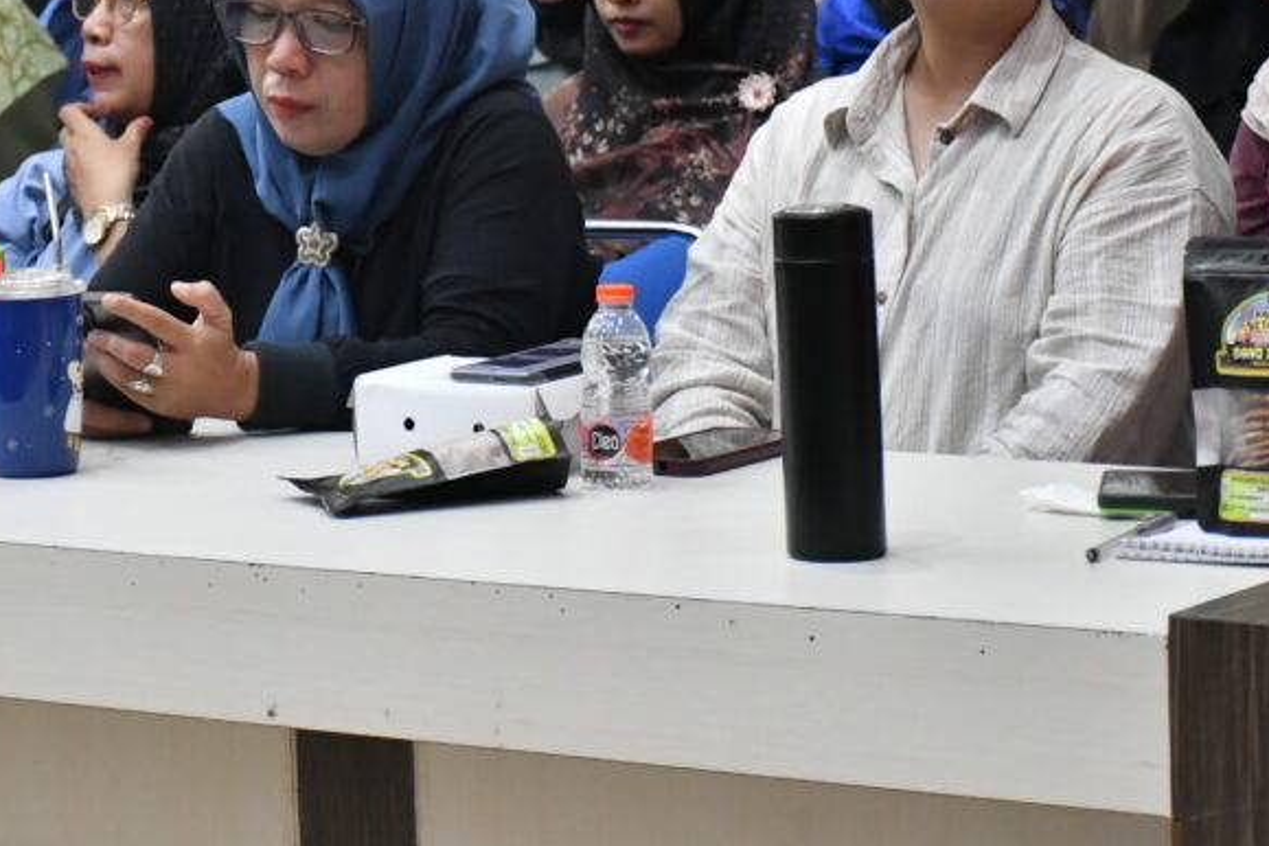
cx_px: 401
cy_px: 141
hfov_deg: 14.8
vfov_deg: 9.9
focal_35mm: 138
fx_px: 4864
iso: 2500
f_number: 4.8
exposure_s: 1/100
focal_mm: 52
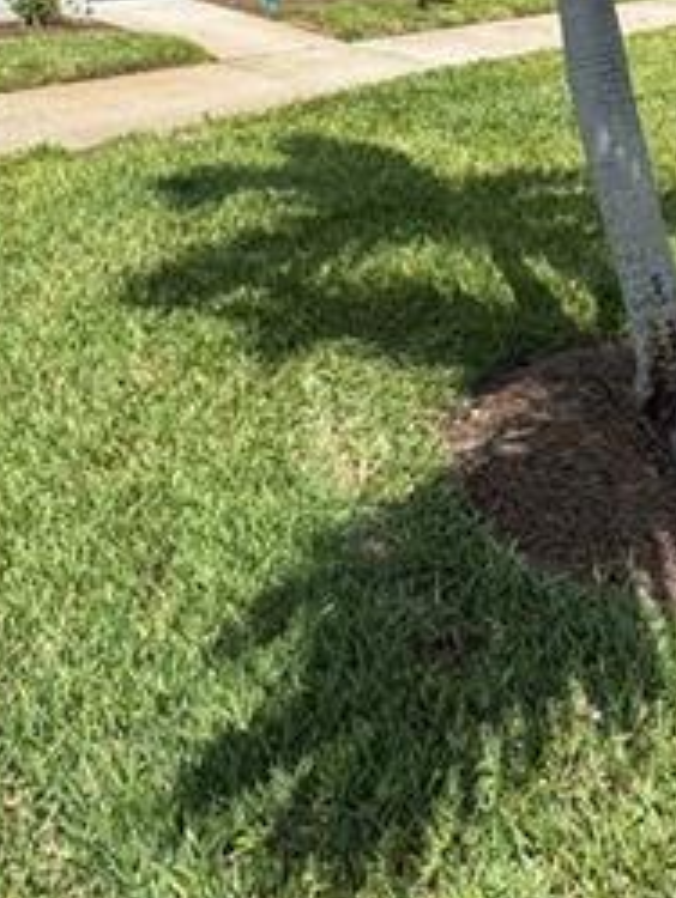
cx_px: 349
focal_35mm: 43
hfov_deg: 33.6
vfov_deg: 36.1
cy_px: -126
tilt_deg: -0.7
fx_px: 1118
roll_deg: -1.0
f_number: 2.2
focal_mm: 2.22
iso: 50
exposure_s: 1/1976
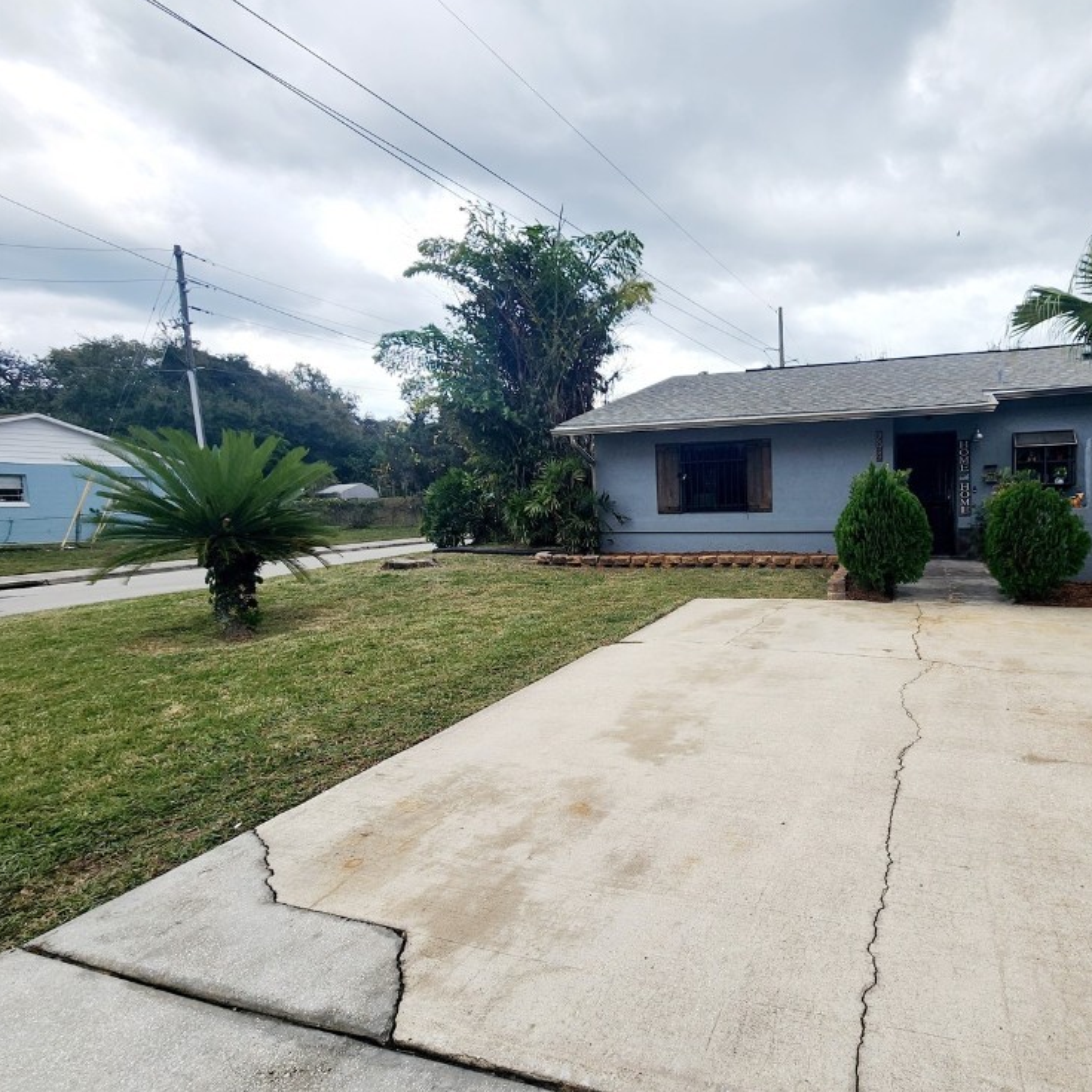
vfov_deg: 87.4
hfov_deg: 83.6
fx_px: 571
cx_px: 752
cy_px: 556
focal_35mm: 16
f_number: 2.2
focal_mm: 2.2
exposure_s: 1/1429
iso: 50
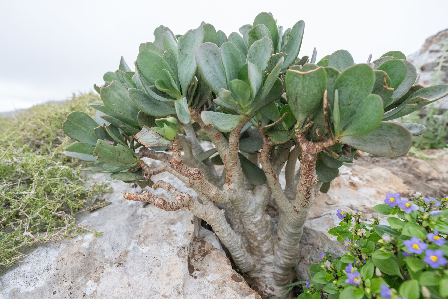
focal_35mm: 20
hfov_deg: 84.0
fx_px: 249
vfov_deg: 61.9
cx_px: 224
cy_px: 150
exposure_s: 1/1600
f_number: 5
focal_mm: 20
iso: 5000
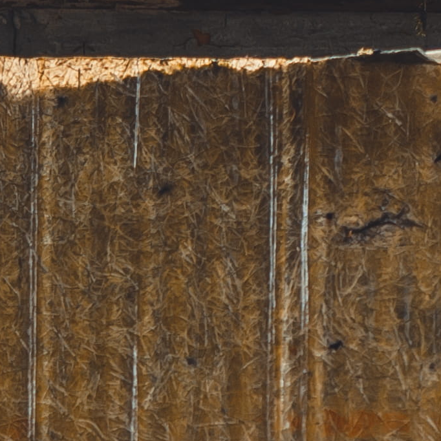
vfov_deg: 4.3
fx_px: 5661
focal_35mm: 393
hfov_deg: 4.5
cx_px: 261
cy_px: 1452
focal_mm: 35
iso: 100
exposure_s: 1/80
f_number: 3.2
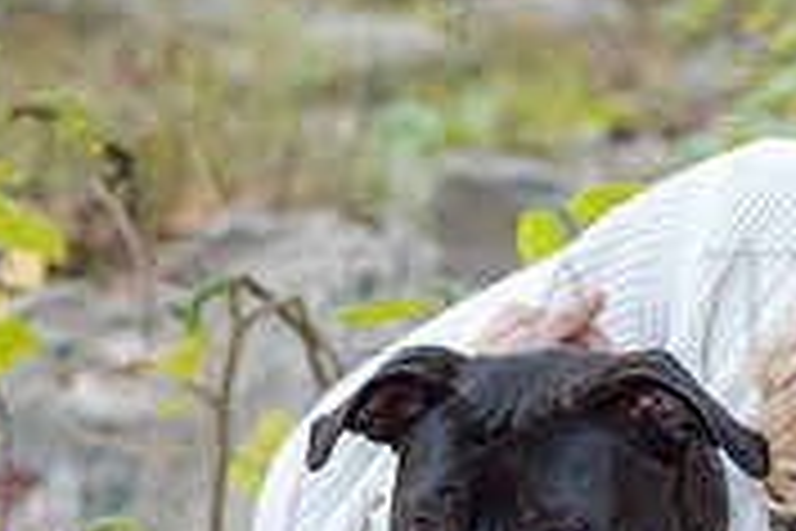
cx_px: 742
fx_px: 5793
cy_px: 524
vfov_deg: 5.2
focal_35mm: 262
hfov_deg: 7.8
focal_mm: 80
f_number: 5
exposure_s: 1/400
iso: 800
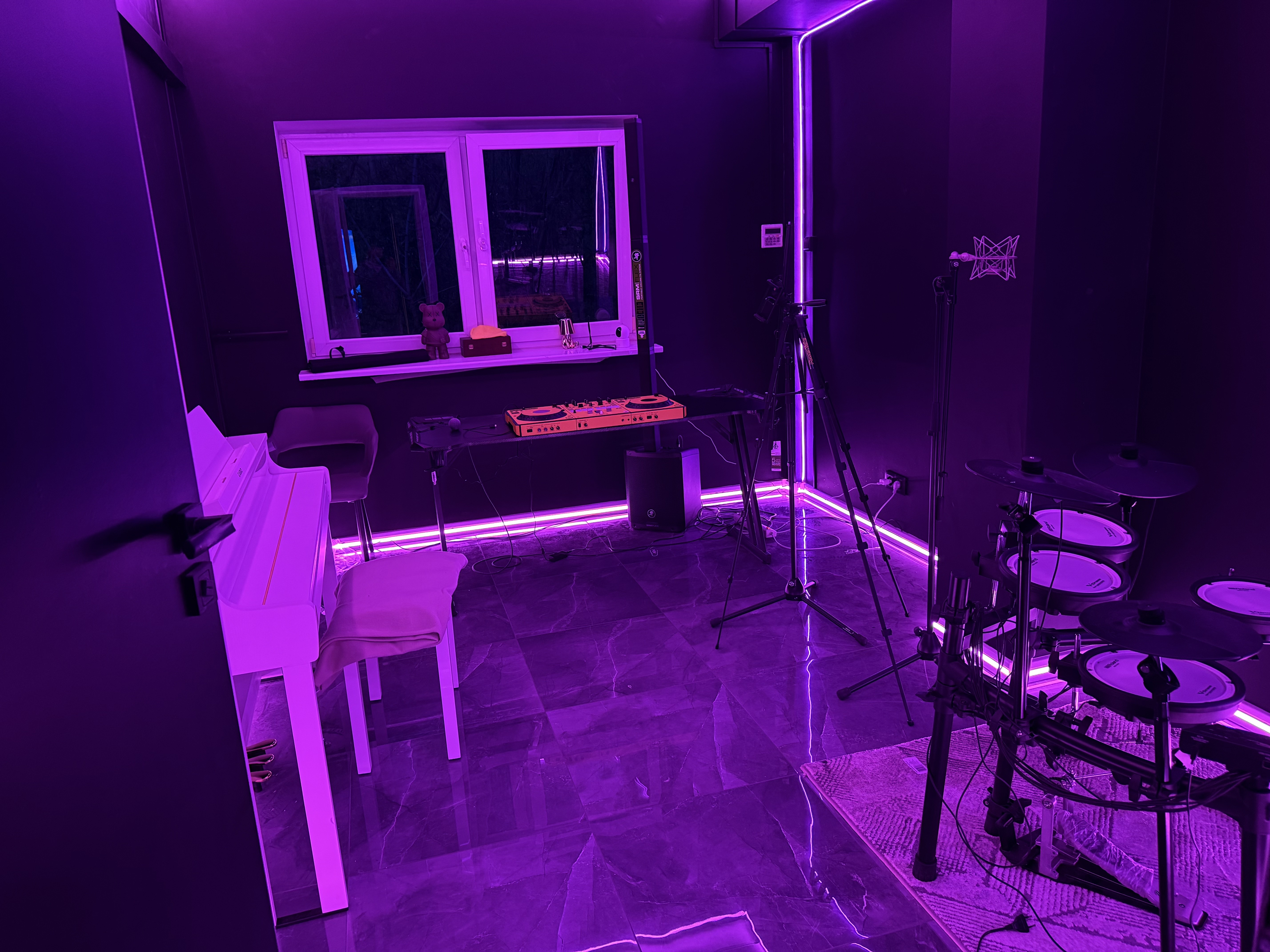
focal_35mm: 24
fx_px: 881
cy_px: 476
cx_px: 635
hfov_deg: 71.6
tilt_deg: -14.4
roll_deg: +3.9
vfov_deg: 56.8
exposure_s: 1/50
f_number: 1.78
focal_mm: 6.76
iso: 320
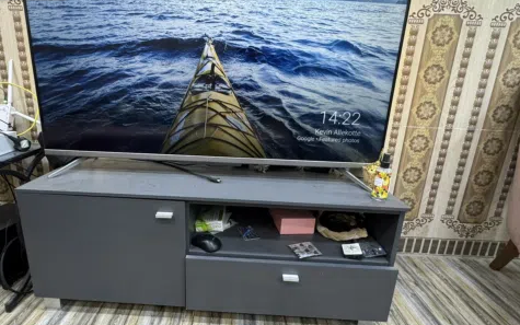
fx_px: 283
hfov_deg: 84.8
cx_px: 232
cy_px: 158
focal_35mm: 20
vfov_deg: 59.7
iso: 400
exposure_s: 1/50
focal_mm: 2.22
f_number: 2.2
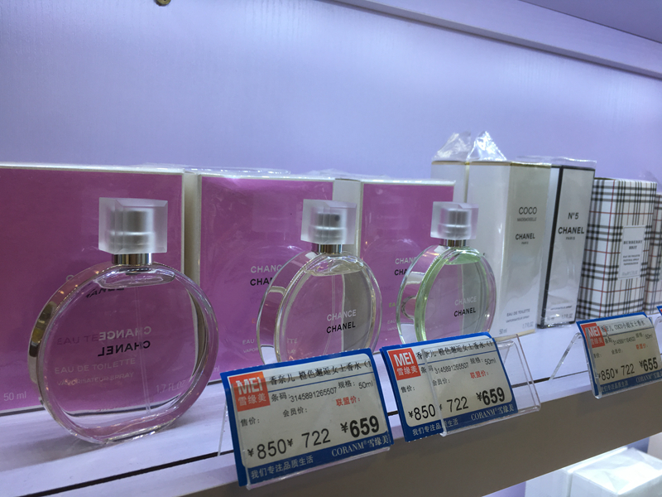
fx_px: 555
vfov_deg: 48.2
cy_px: 248
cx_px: 331
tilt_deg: -6.3
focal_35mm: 29
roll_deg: -3.6
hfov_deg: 61.7
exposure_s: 1/100
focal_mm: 4.15
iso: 32
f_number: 2.2
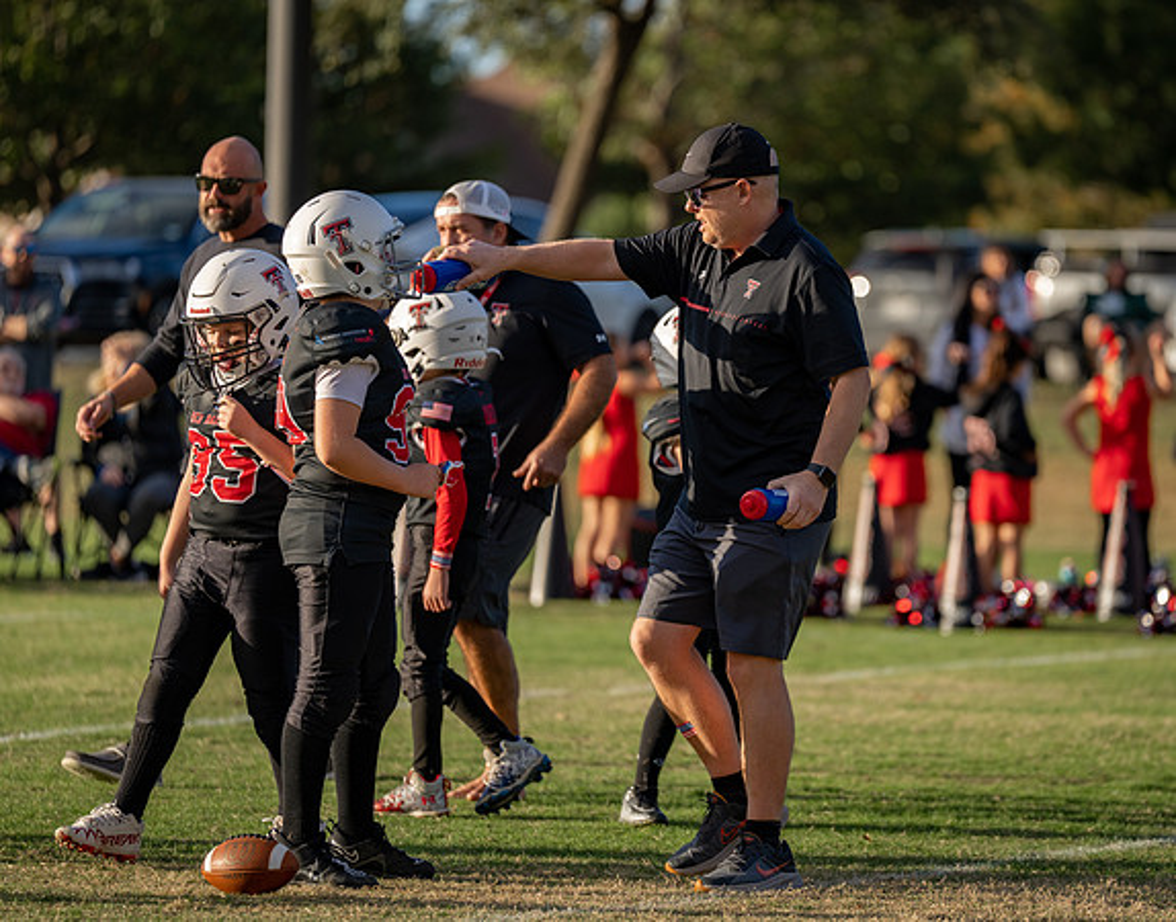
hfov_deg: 8.0
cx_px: 735
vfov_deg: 6.3
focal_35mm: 242
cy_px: 432
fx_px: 8370
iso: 160
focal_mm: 200
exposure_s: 1/1600
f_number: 2.8
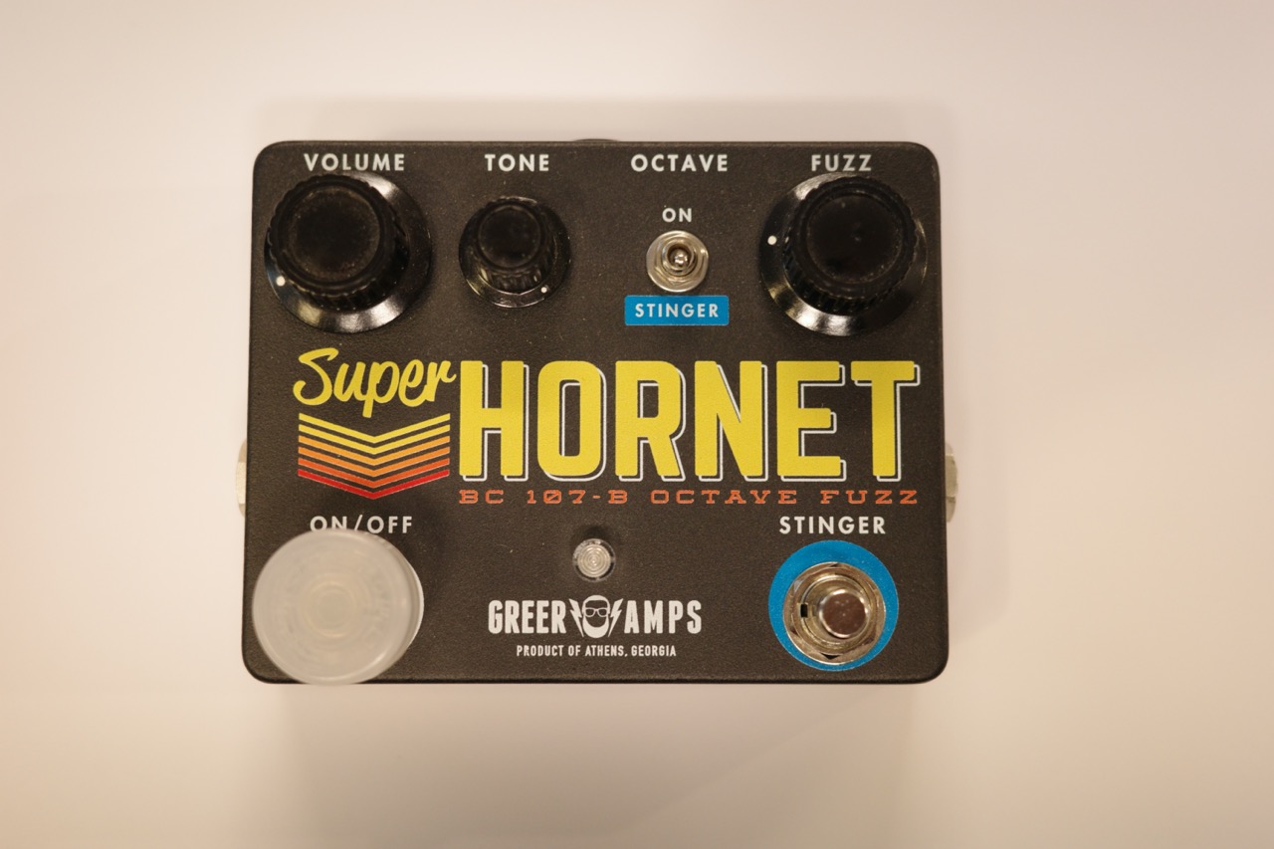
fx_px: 1415
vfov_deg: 33.4
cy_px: 424
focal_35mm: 40
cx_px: 637
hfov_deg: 48.5
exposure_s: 1/40
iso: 1000
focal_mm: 26
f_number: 2.8
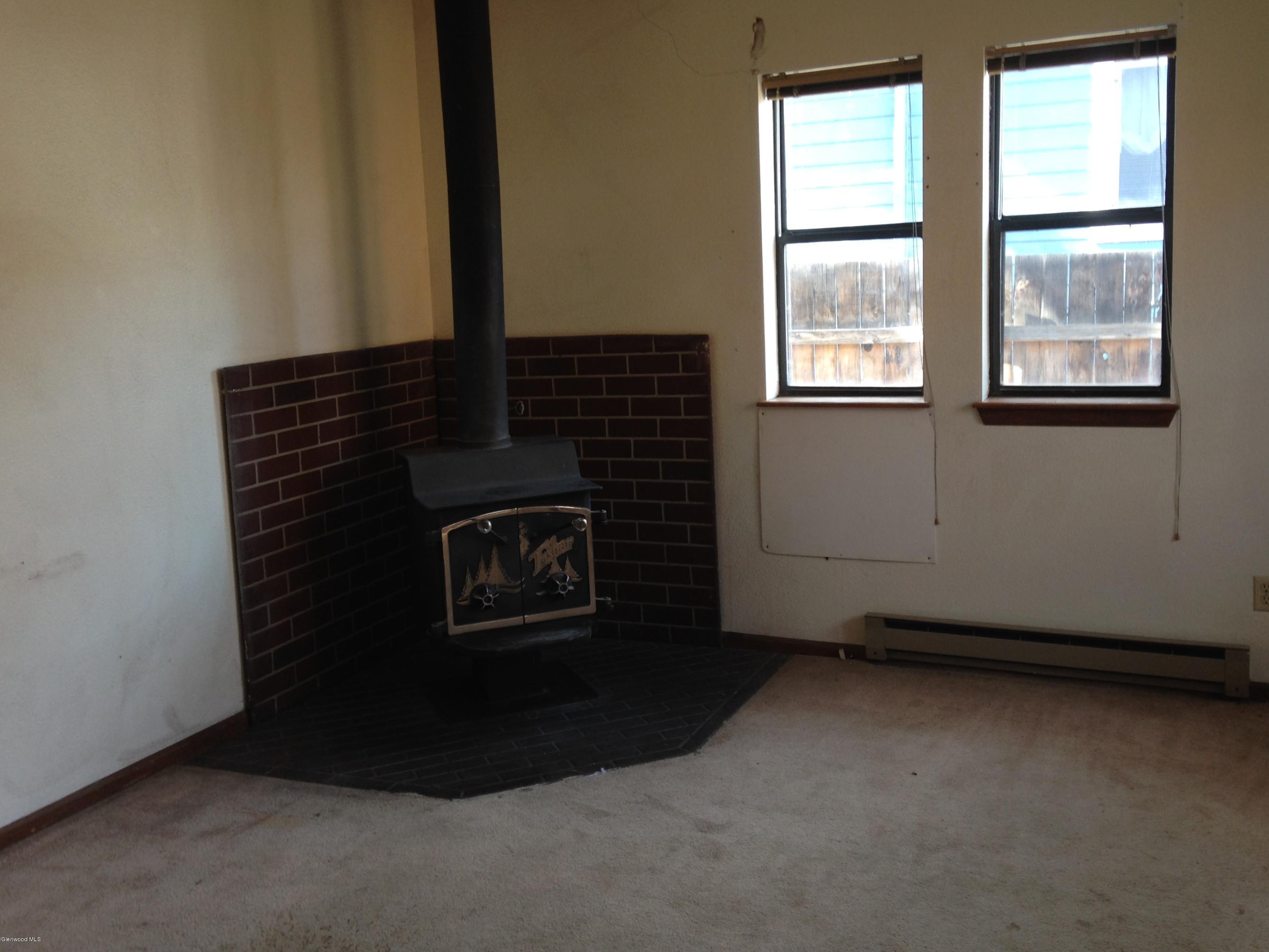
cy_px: 439
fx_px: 1356
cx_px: 643
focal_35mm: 37
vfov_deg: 38.6
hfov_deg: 50.1
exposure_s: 1/30
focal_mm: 4.12
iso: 50
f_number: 2.4
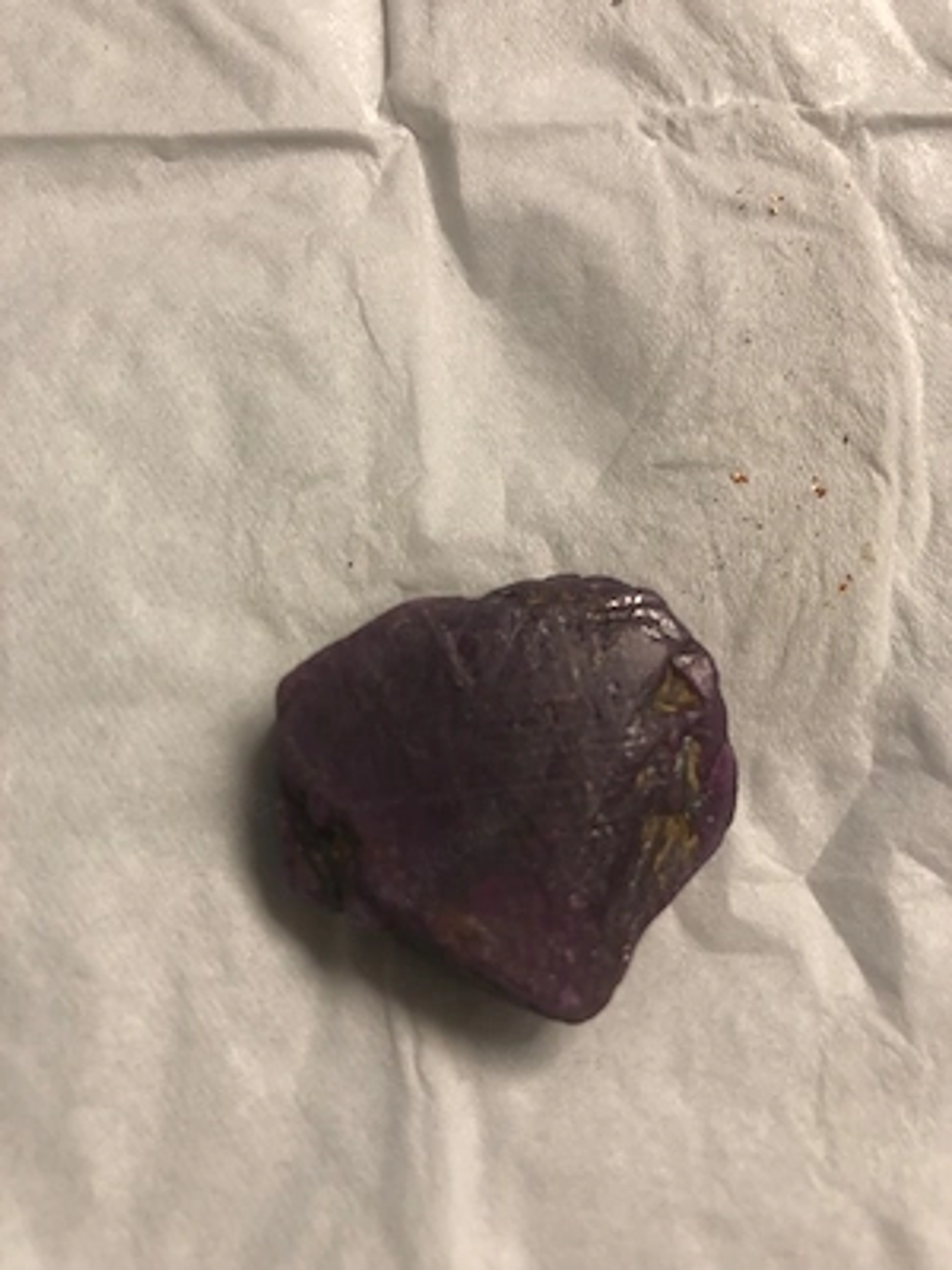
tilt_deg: -70.5
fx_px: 1027
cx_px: 476
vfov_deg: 63.4
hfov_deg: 49.7
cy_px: 635
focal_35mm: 28
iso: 20
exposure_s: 1/177
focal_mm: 4
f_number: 1.8
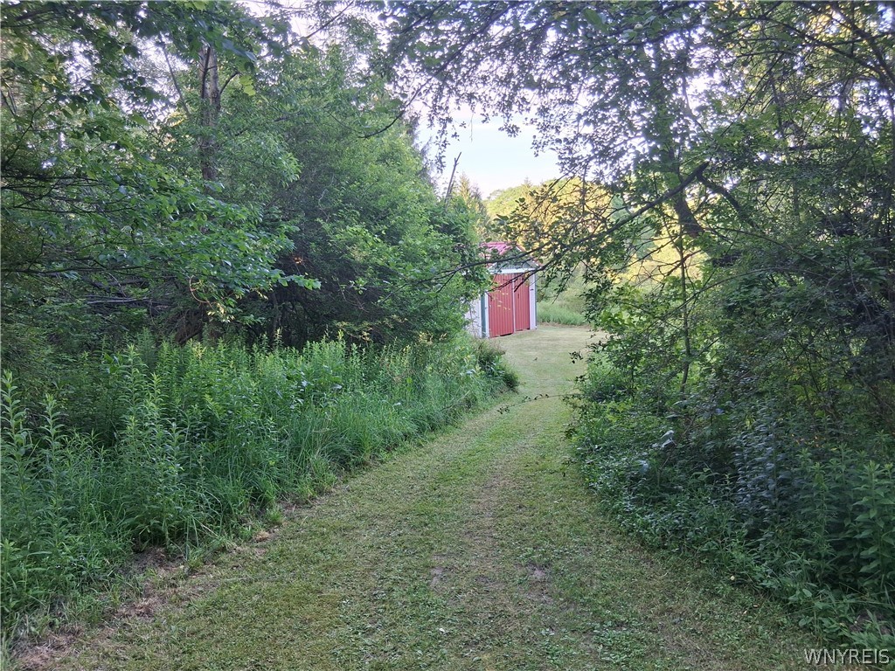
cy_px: 336
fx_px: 672
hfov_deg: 67.3
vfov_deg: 53.1
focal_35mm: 26
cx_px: 448
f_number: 1.8
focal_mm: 3.98
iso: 100
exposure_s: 1/100
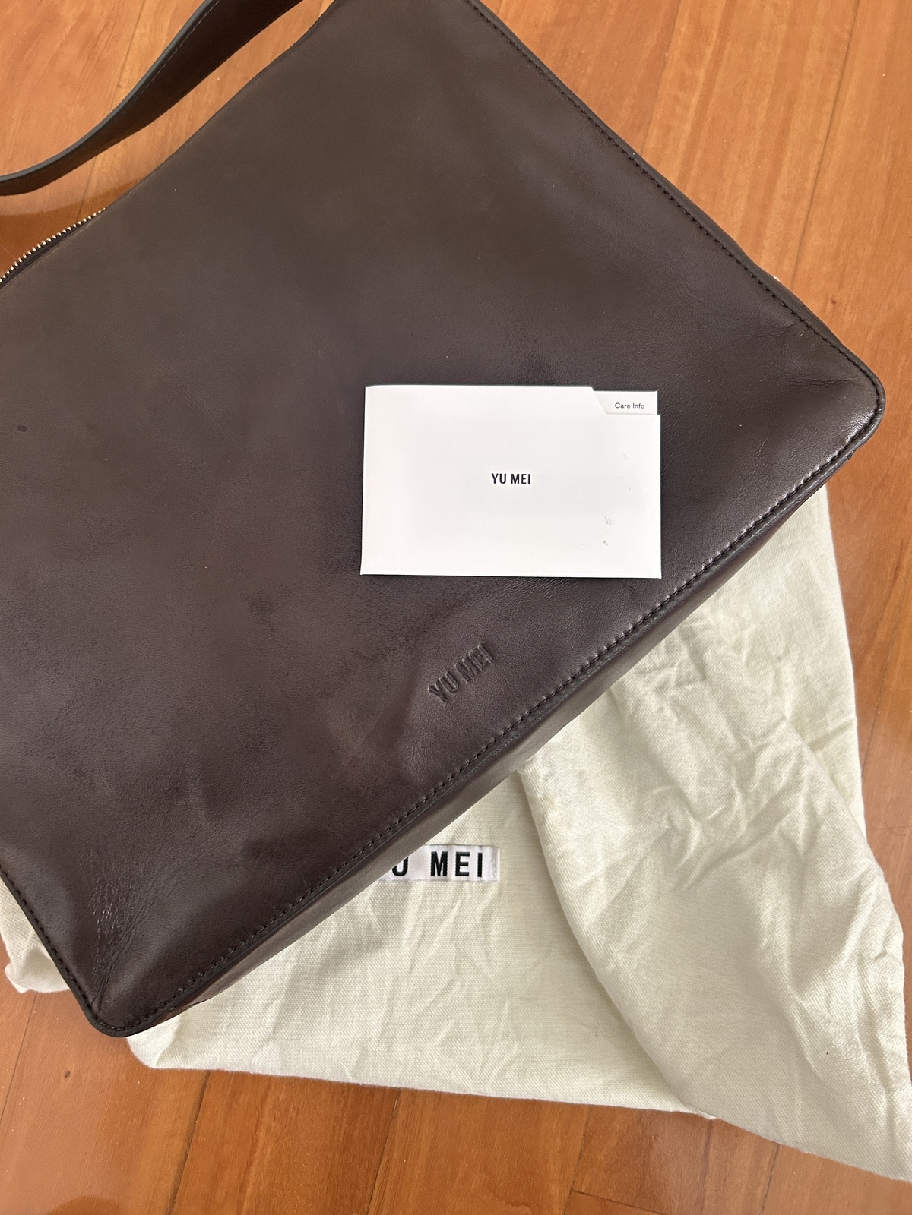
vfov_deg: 67.3
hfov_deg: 53.1
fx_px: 913
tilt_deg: -85.5
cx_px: 456
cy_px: 608
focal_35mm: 26
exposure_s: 1/60
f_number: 1.5
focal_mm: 5.7
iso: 250
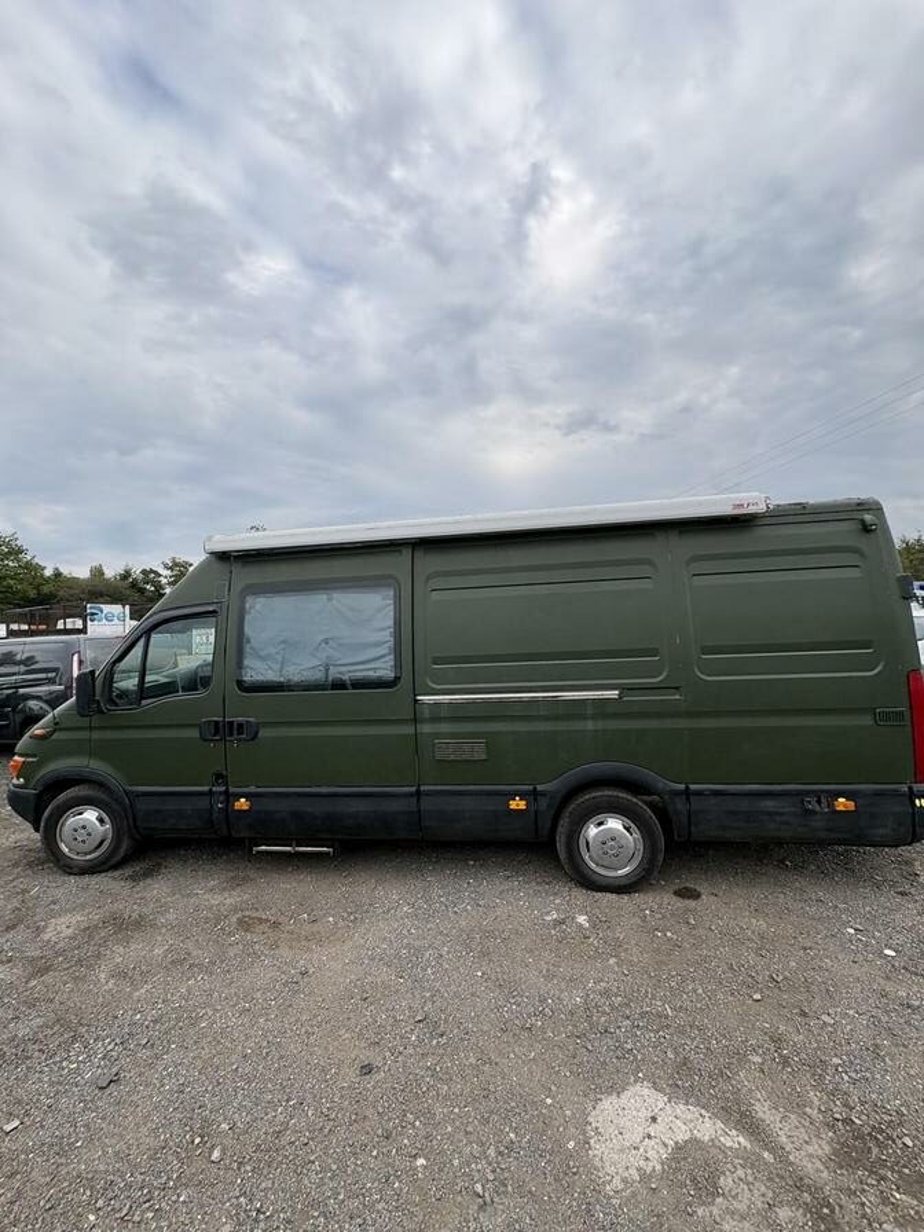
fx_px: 498
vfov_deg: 102.1
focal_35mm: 14
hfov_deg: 85.7
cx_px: 462
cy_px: 616
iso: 40
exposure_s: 1/573
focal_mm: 2.22
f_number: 2.2
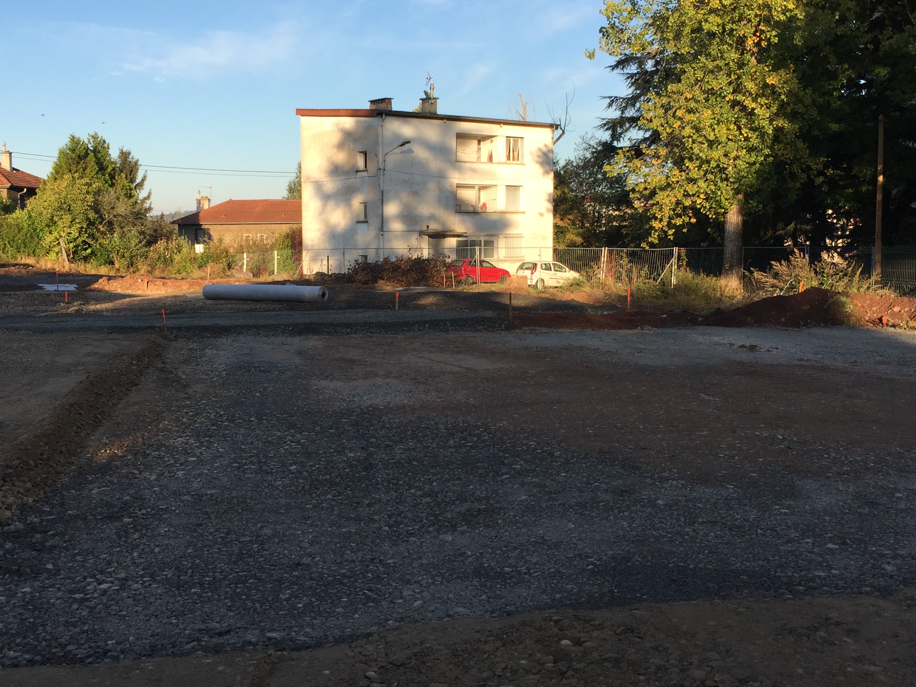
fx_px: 1059
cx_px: 433
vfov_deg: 36.0
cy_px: 333
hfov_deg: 46.8
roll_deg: -0.7
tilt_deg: -4.6
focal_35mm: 40
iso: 32
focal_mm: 4.15
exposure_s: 1/989
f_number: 2.2
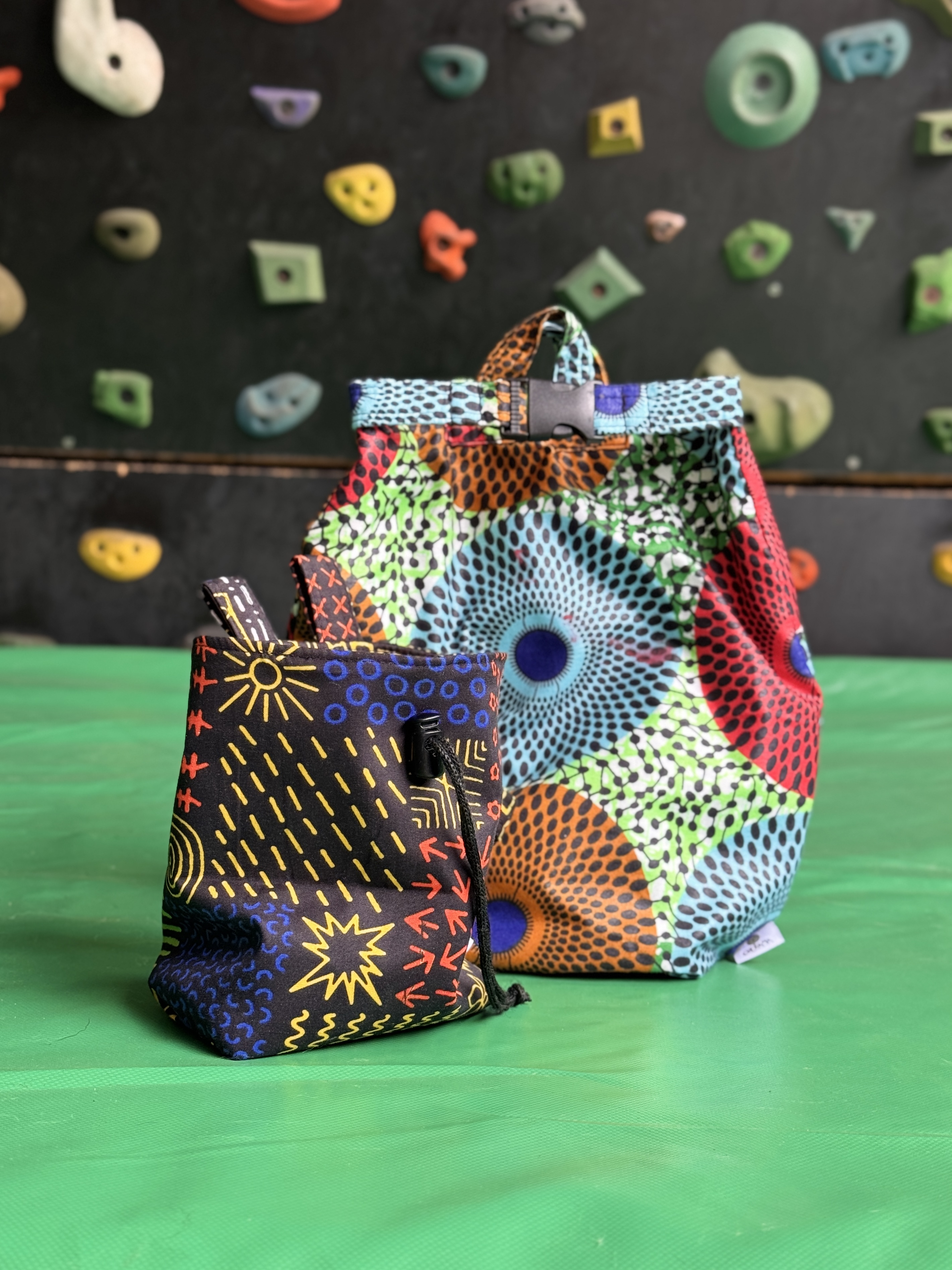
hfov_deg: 30.3
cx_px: 476
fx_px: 1760
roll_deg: -1.1
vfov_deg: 39.7
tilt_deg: -3.9
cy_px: 635
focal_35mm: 48
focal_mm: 6.76
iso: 100
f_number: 1.78
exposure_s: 1/120
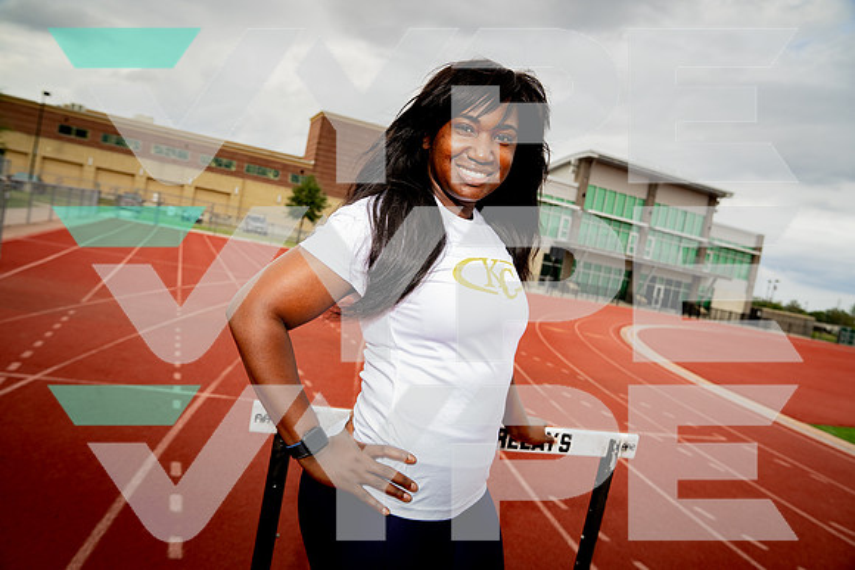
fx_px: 618
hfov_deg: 69.4
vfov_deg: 49.6
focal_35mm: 26
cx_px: 428
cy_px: 285
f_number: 4.5
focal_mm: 26
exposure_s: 1/250
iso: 200
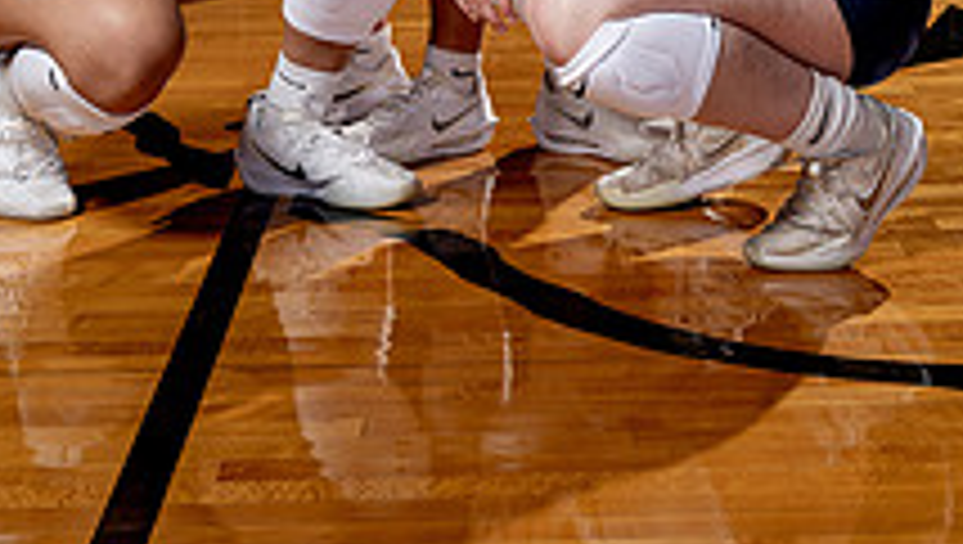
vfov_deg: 11.3
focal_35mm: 99
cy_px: -459
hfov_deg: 21.5
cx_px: 486
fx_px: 2531
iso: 100
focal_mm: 45
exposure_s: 1/250
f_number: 8
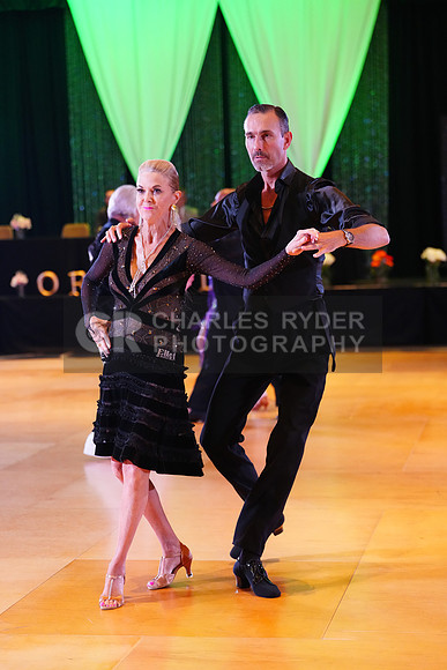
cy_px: 335
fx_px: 1452
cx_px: 224
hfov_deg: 17.5
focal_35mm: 78
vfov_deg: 26.0
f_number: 2.8
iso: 5000
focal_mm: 78
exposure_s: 1/320
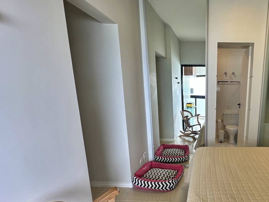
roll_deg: -0.9
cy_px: 132
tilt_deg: -13.0
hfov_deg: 68.4
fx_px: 179
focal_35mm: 23
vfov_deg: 57.7
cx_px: 207
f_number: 2.2
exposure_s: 1/99
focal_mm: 2.22
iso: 80
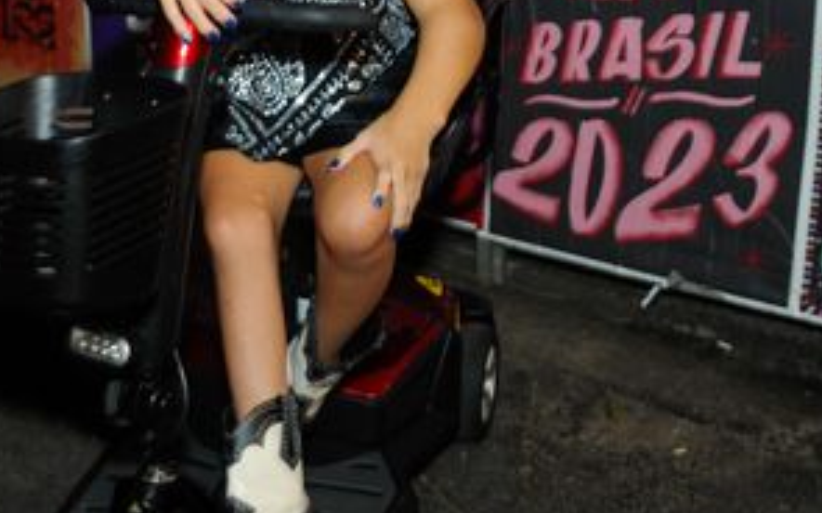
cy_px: 52
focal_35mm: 58
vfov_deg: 21.8
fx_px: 1299
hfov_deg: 34.6
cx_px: 231
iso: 400
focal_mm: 29
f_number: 2.8
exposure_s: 1/100
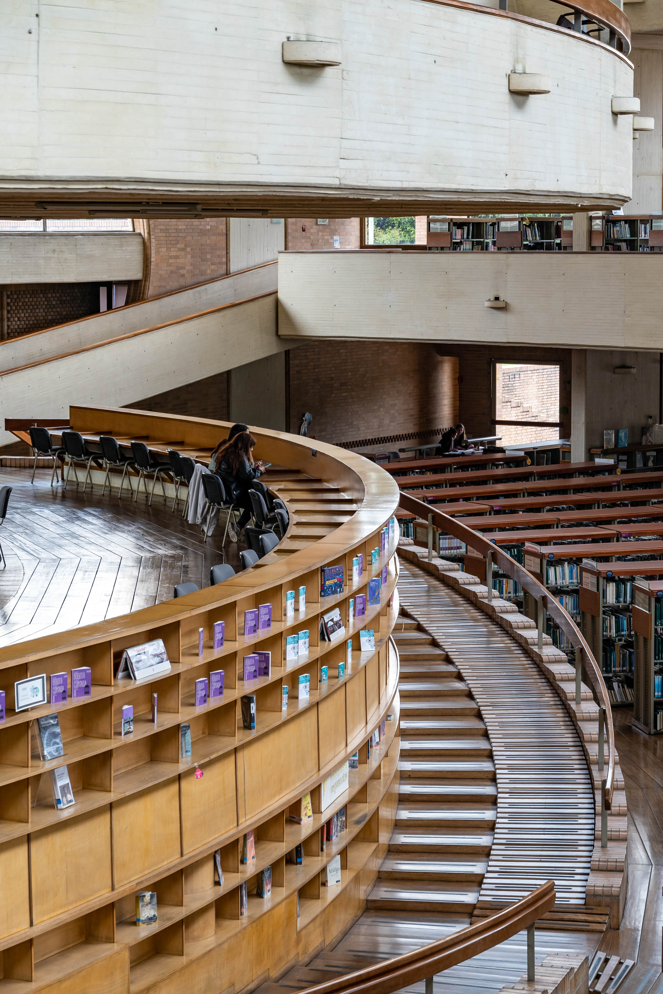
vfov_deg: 23.9
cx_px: 332
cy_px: 497
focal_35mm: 85
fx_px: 2348
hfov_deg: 16.1
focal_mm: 57
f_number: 5.6
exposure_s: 1/80
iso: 250
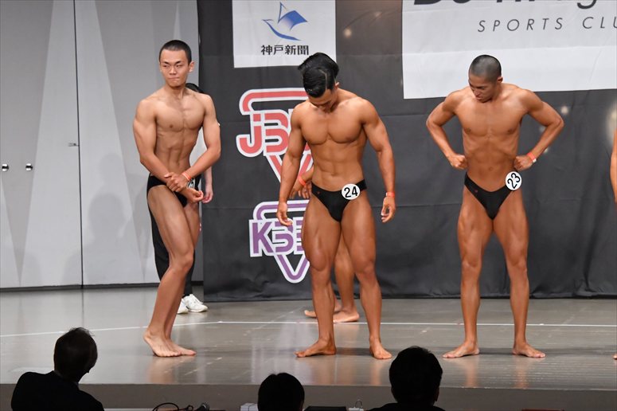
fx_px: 3135
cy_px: 206
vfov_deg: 7.5
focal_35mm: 183
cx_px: 308
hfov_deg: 11.2
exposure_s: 1/400
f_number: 5.6
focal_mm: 122
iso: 6400
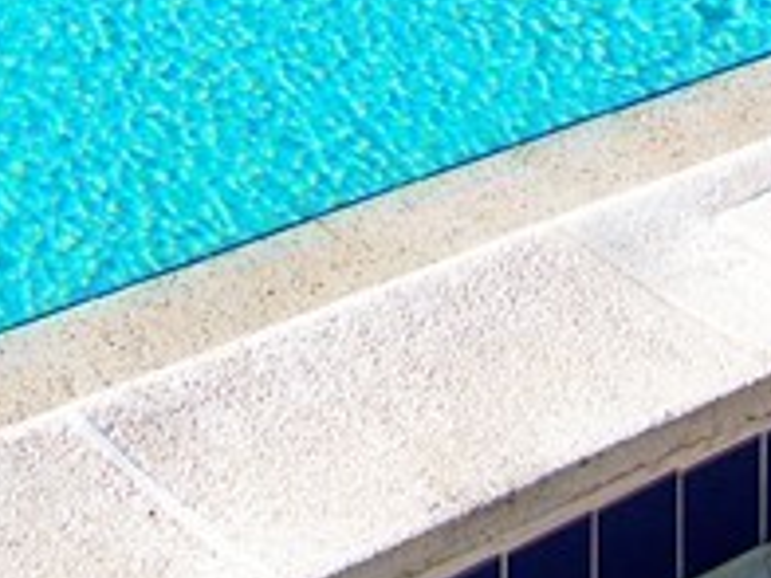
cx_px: 161
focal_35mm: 146
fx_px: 3252
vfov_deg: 9.4
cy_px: -668
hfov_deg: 13.5
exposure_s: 1/640
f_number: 6.3
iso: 200
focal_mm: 14
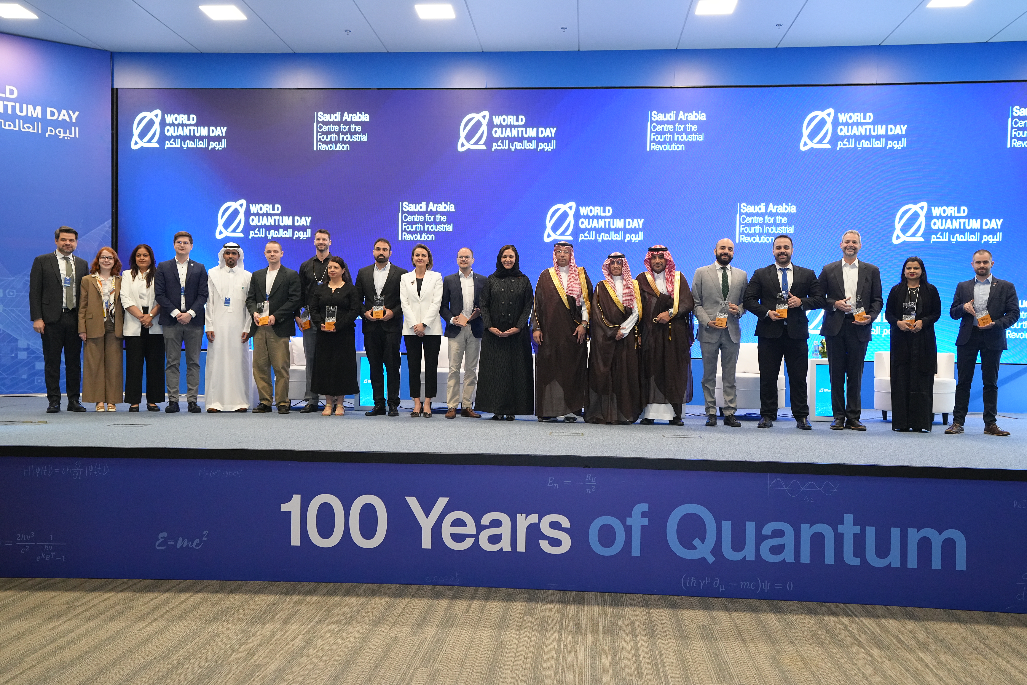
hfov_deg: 54.4
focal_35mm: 35
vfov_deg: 37.9
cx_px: 514
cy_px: 342
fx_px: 998
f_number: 4
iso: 3200
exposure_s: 1/160
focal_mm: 35
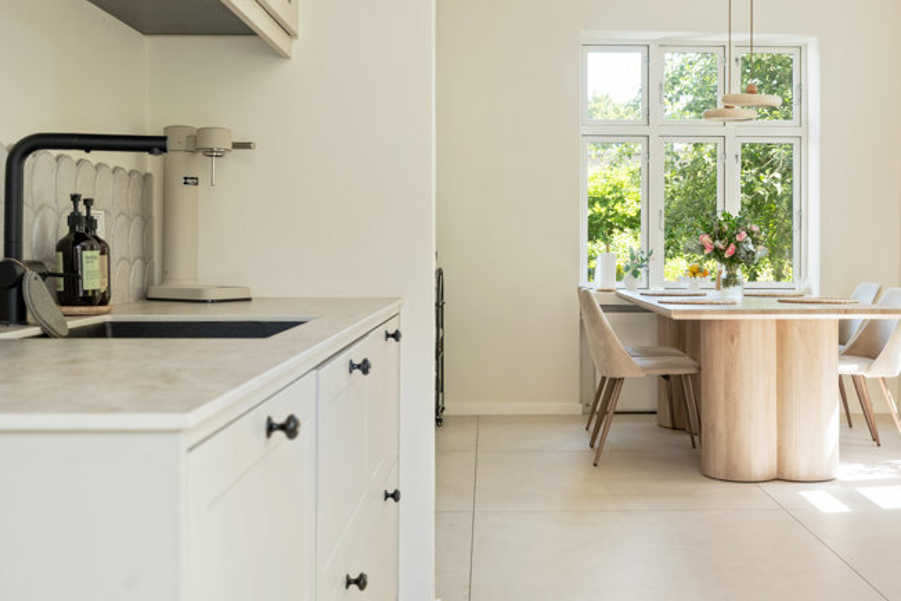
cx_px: 525
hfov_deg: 45.3
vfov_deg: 31.2
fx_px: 1076
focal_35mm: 43
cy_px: 294
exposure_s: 1/80
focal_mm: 35
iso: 1000
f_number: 5.6
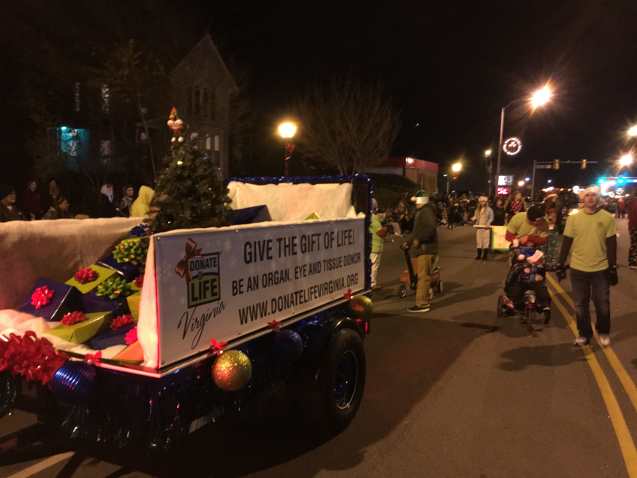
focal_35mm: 29
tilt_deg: -4.2
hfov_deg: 61.7
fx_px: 534
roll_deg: -1.7
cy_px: 239
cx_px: 318
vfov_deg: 48.2
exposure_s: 1/15
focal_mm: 4.15
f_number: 2.2
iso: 320
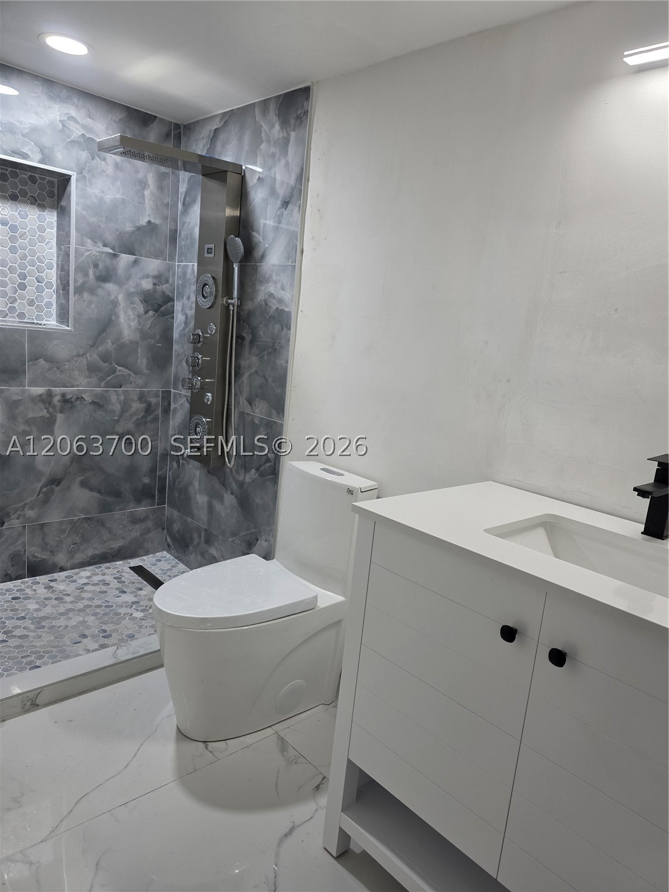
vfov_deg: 73.9
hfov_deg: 58.9
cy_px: 446
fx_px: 593
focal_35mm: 23
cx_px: 334
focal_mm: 6.3
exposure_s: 1/120
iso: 250
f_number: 1.7
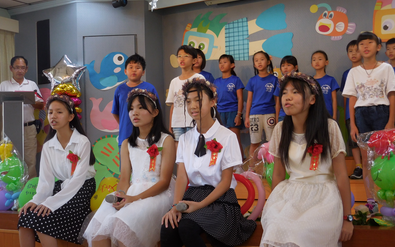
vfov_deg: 26.9
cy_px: 127
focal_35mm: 48
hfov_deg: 41.8
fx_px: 517
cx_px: 198
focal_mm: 8.1
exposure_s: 1/30
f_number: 4.2
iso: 160
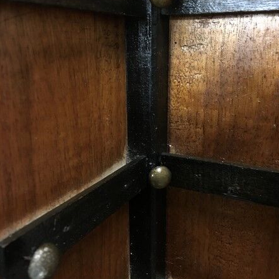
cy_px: 140
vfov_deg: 47.2
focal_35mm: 35
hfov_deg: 47.2
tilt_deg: -18.2
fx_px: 319
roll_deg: +1.3
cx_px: 142
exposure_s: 1/17
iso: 400
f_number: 2.2
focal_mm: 4.15
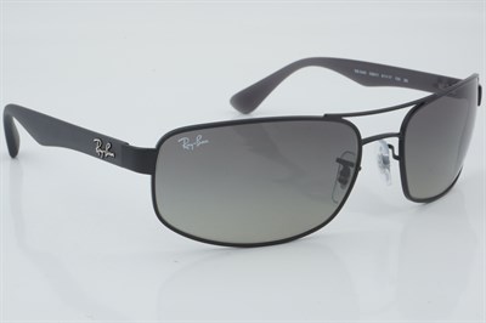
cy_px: 162
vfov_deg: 18.2
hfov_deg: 27.0
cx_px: 243
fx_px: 1012
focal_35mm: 75
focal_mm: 50
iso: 100
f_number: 29
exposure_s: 1/4
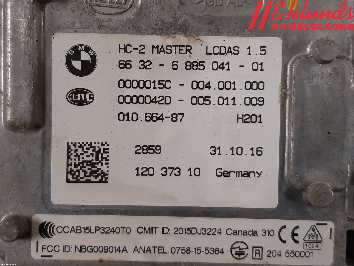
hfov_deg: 67.3
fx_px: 266
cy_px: 133
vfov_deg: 53.1
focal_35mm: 26
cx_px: 177
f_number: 1.7
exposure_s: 1/50
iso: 125
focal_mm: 3.93
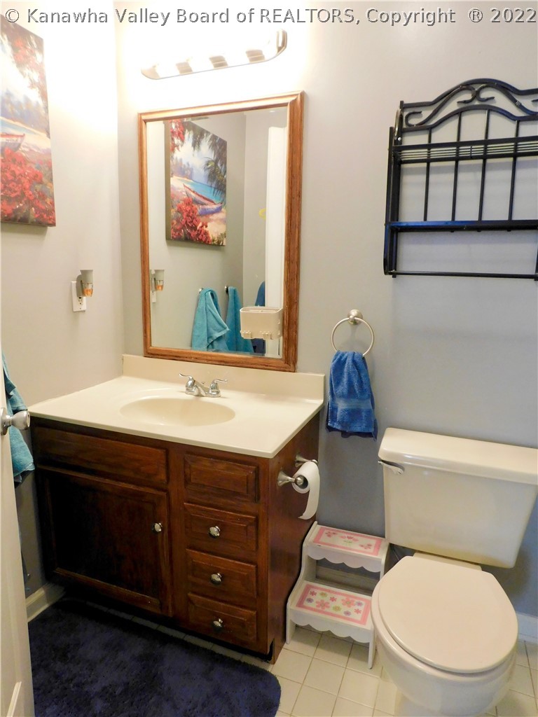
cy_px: 358
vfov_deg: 73.9
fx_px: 477
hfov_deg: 58.9
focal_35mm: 23
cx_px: 269
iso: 280
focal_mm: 4
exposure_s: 1/30
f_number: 3
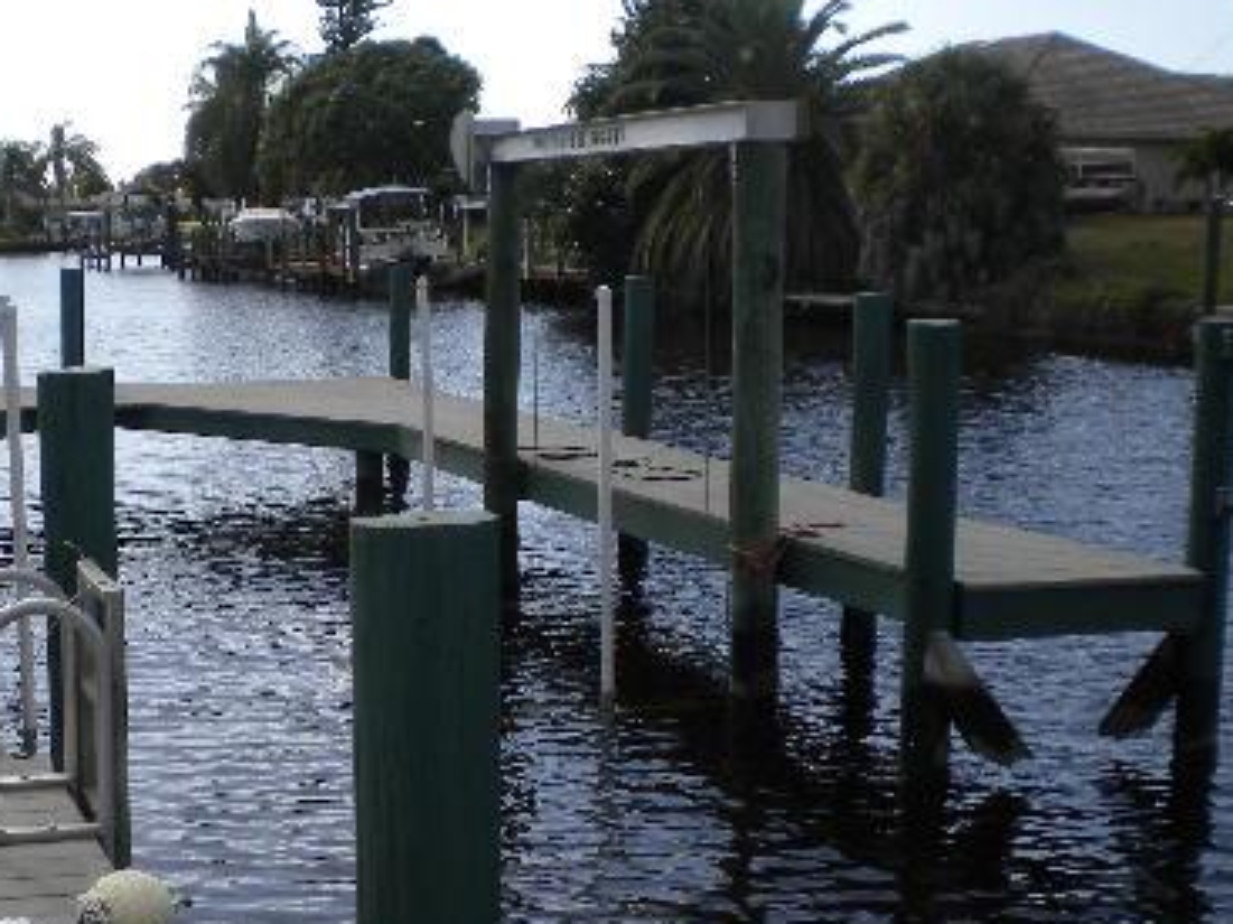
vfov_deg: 23.9
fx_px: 2172
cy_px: 591
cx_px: 302
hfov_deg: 31.1
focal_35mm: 61
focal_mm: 6.3
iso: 80
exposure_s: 1/556
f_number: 4.6
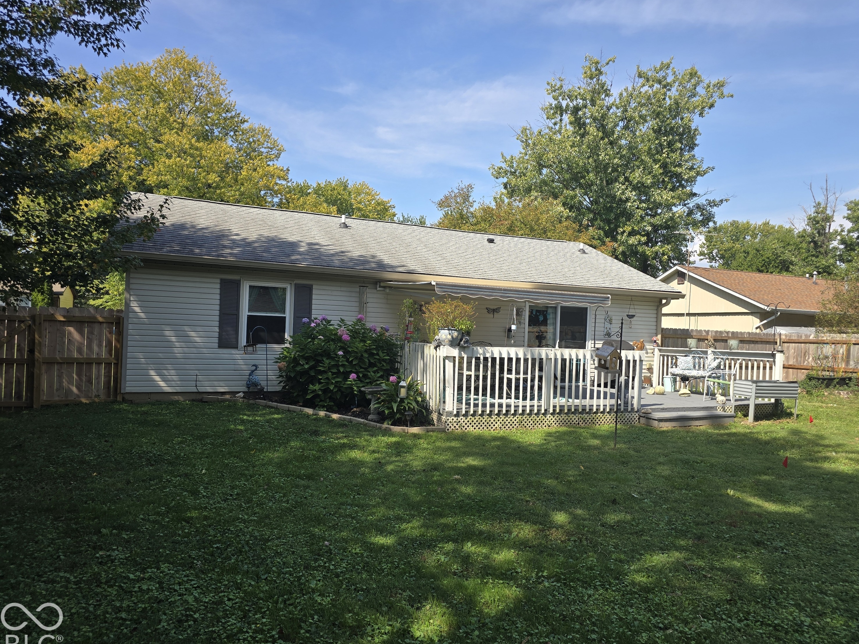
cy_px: 326
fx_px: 596
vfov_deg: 56.8
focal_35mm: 24
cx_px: 443
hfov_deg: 71.6
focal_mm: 6.3
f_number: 1.7
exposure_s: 1/476
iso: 12
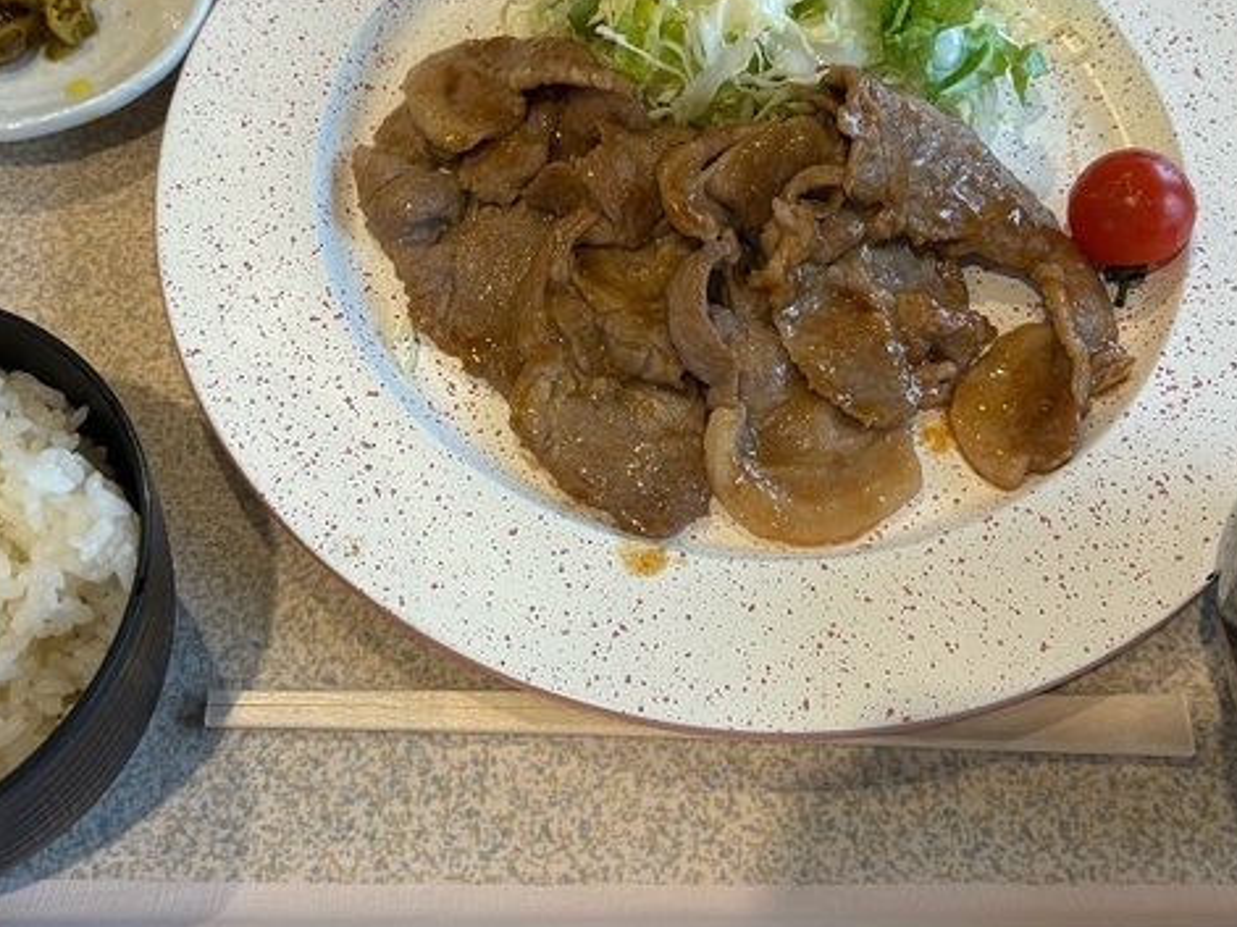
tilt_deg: -58.7
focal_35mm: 45
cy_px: 390
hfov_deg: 42.1
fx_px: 1608
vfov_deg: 32.1
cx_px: 582
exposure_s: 1/282
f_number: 1.6
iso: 50
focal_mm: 5.96
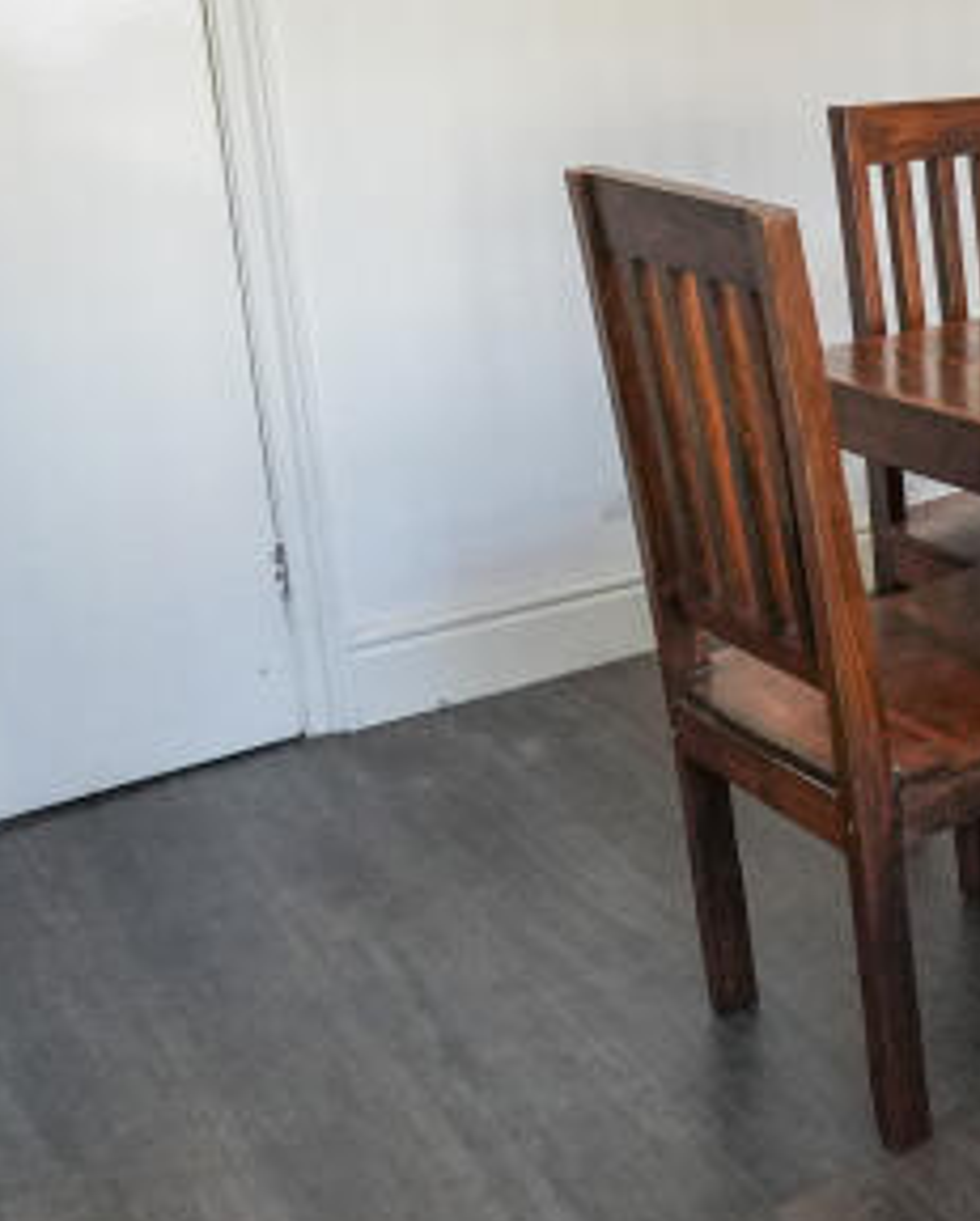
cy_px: 388
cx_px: 1341
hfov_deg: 25.3
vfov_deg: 36.8
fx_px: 1810
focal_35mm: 50
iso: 2000
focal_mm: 10
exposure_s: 1/160
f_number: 4
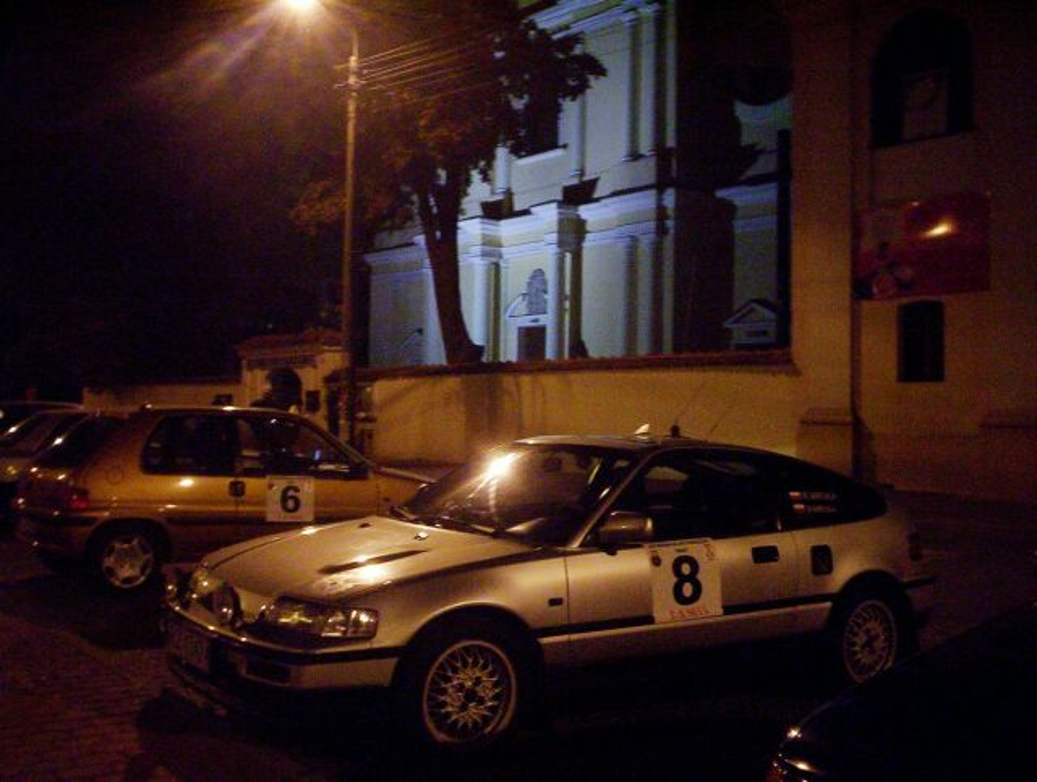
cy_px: 391
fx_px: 1141
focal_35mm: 38
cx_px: 518
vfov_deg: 37.9
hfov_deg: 48.9
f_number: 4.5
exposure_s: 1/8
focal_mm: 4.99
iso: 200
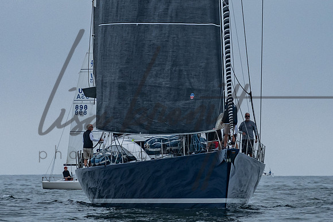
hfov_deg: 3.5
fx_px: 5488
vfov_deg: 2.3
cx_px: 135
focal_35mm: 593
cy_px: 65
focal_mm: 200
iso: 320
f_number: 6.3
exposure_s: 1/2500
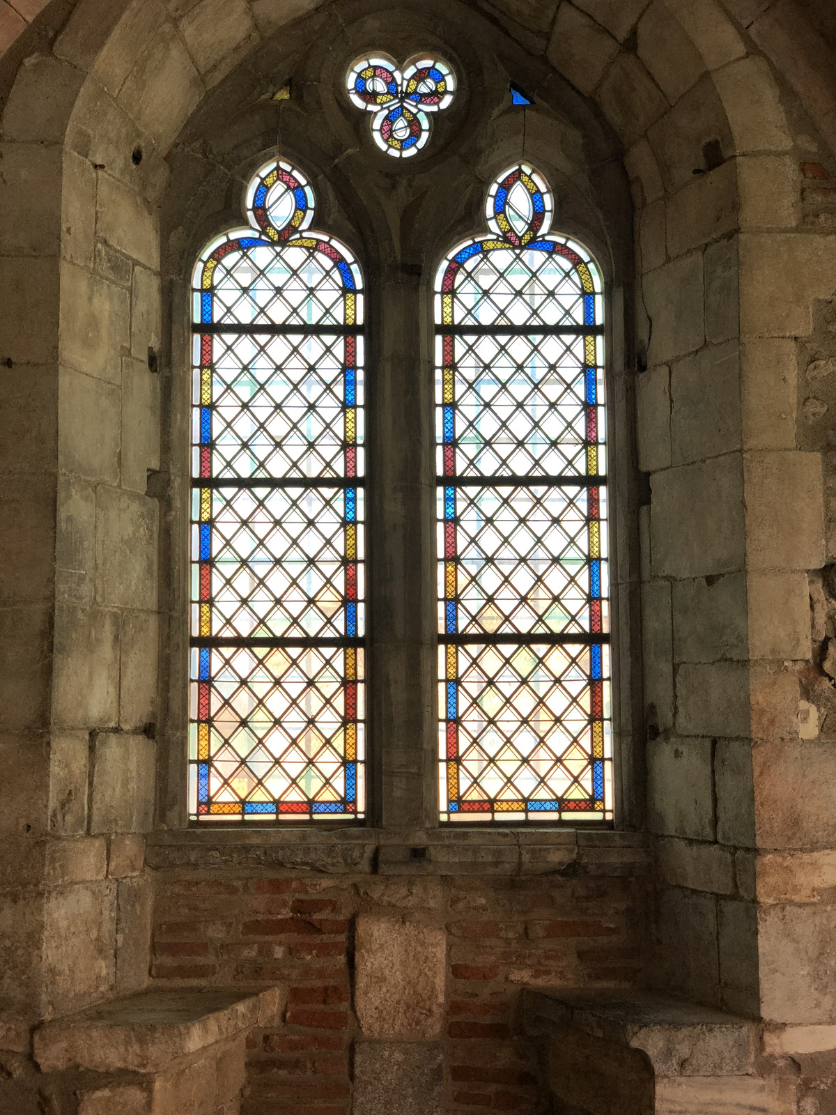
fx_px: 1674
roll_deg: +1.2
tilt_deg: +5.8
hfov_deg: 28.0
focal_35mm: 52
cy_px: 558
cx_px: 418
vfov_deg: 36.8
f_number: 2.4
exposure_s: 1/60
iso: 16
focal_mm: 6
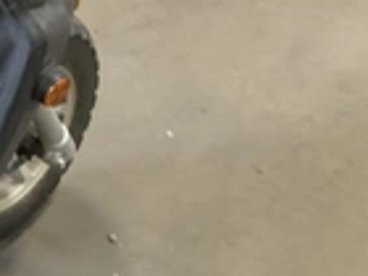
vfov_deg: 16.6
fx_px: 882
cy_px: -105
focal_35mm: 83
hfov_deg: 21.1
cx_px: -129
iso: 200
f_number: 1.8
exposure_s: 1/40
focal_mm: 3
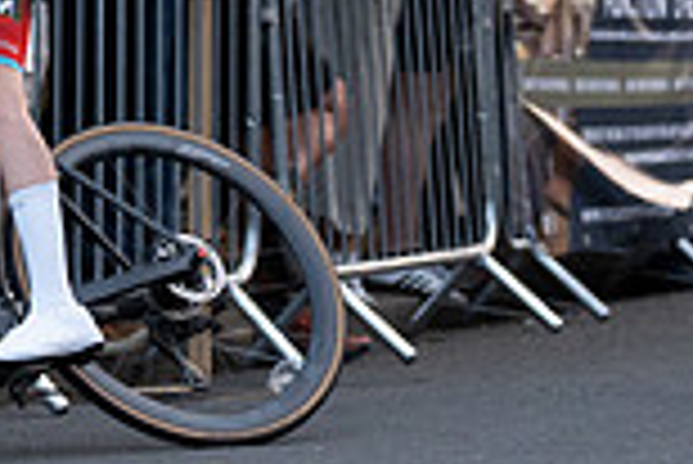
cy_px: -137
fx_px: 5067
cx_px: -158
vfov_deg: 5.2
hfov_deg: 7.7
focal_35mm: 263
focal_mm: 70
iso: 3200
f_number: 2.8
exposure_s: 1/1000
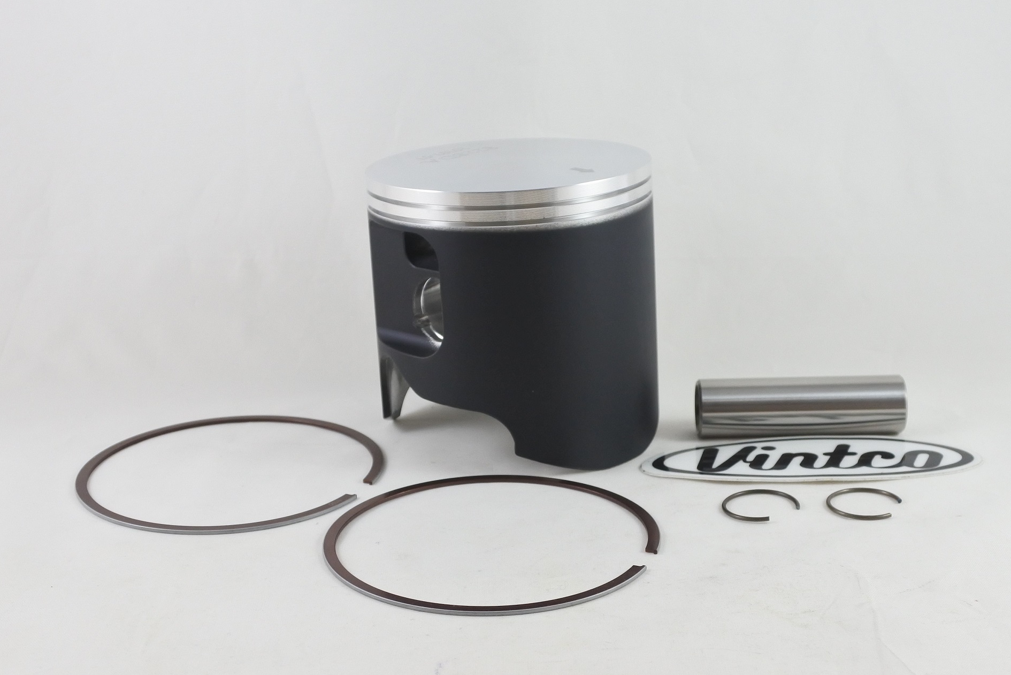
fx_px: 1095
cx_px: 506
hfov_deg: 49.5
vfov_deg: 34.2
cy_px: 342
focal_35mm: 39
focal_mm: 14.3
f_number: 4
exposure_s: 1/125
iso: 400
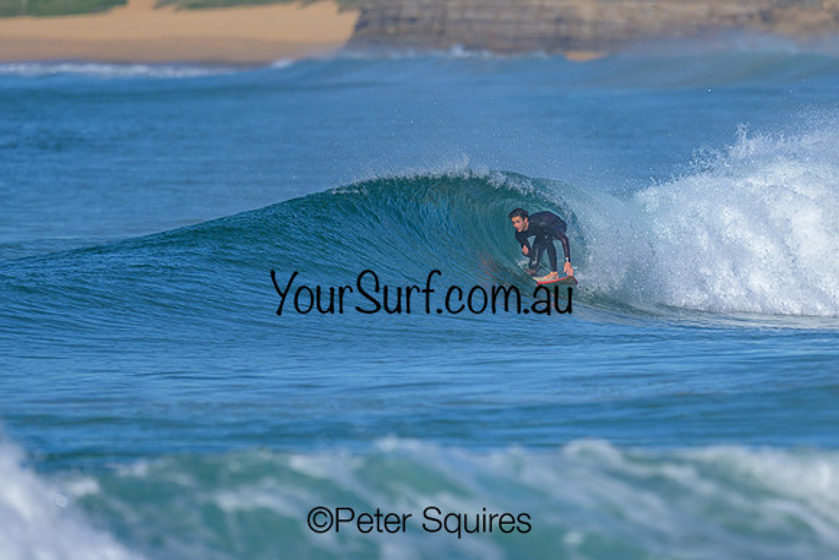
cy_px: 256
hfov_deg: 1.9
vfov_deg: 1.3
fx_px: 25653
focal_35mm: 1101
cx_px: 408
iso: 200
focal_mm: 800
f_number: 6.3
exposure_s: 1/2000
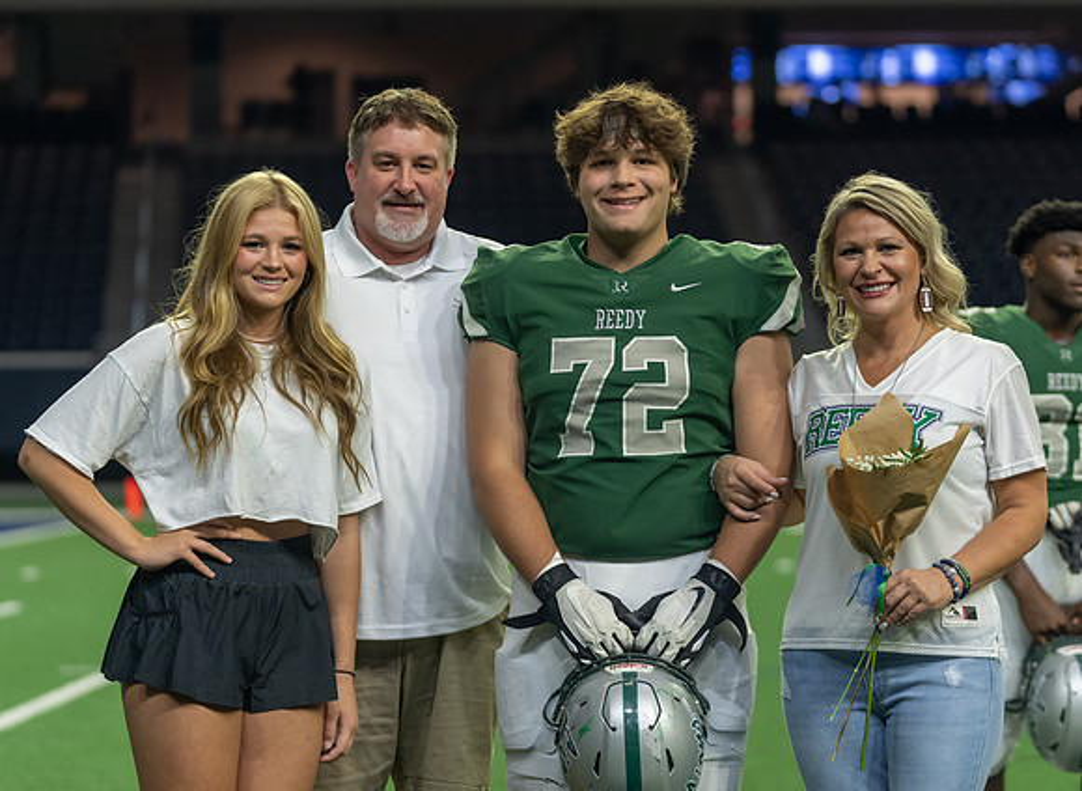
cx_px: 604
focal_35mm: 122
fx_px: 3784
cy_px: 381
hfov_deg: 16.3
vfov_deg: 11.9
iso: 1250
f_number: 2.8
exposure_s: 1/320
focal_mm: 104
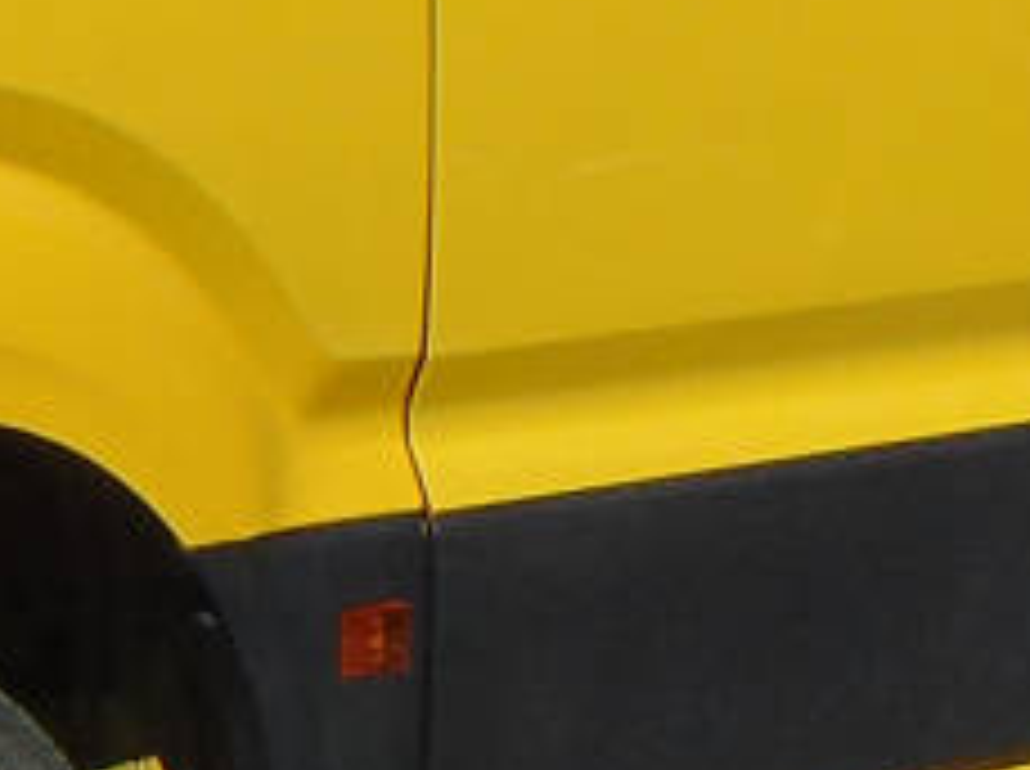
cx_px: -738
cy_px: -252
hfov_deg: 5.6
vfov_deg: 4.2
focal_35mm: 350
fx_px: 10398
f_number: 9
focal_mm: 9
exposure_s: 1/400
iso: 100
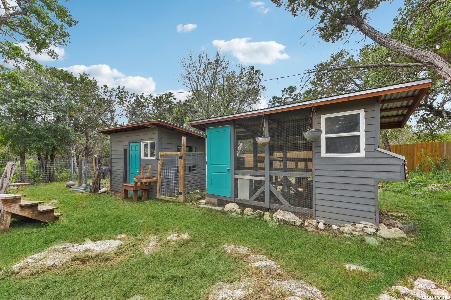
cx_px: 226
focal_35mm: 14
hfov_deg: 104.3
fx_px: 175
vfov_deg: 81.2
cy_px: 150
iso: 100
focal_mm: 14
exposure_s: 1/160
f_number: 8
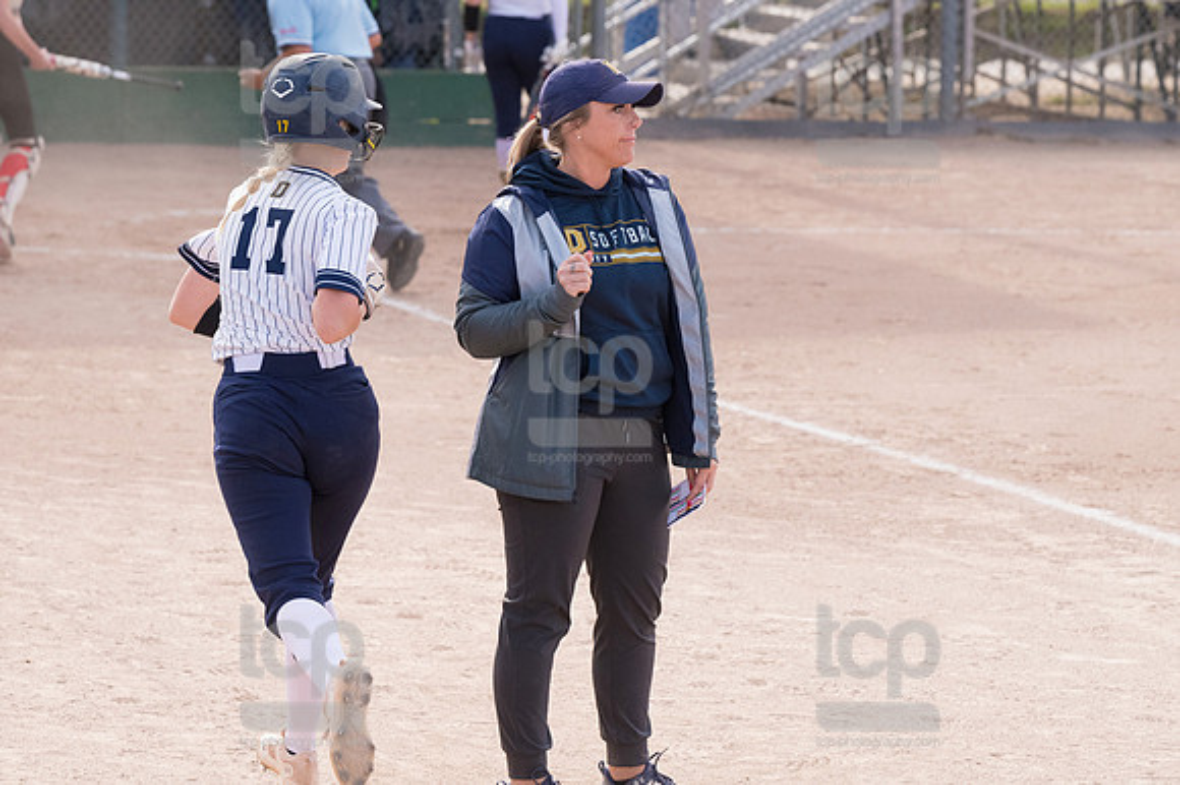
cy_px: 392
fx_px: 7108
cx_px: 590
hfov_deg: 9.5
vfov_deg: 6.3
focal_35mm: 217
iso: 1250
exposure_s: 1/1600
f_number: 5.6
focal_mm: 145
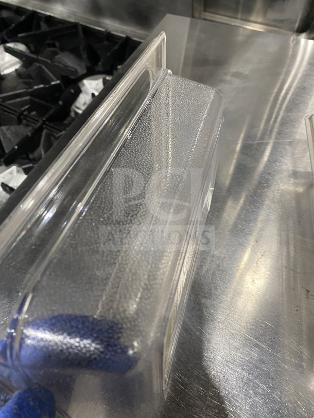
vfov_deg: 67.3
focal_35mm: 26
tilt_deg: -59.1
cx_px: 157
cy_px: 209
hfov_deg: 53.1
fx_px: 314
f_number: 1.8
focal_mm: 4.25
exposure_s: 1/60
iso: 160
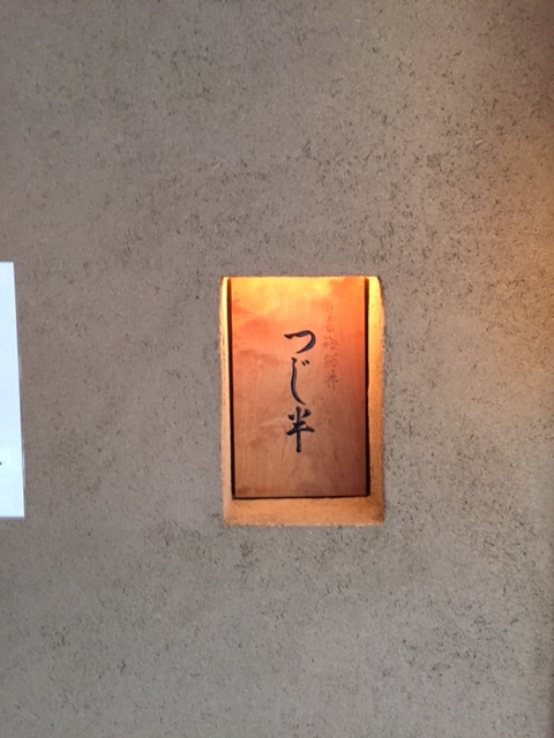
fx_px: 619
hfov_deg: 48.2
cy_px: 369
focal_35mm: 29
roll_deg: +1.4
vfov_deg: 61.7
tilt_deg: -4.9
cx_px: 277
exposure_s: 1/30
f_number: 2.2
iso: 250
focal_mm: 4.15
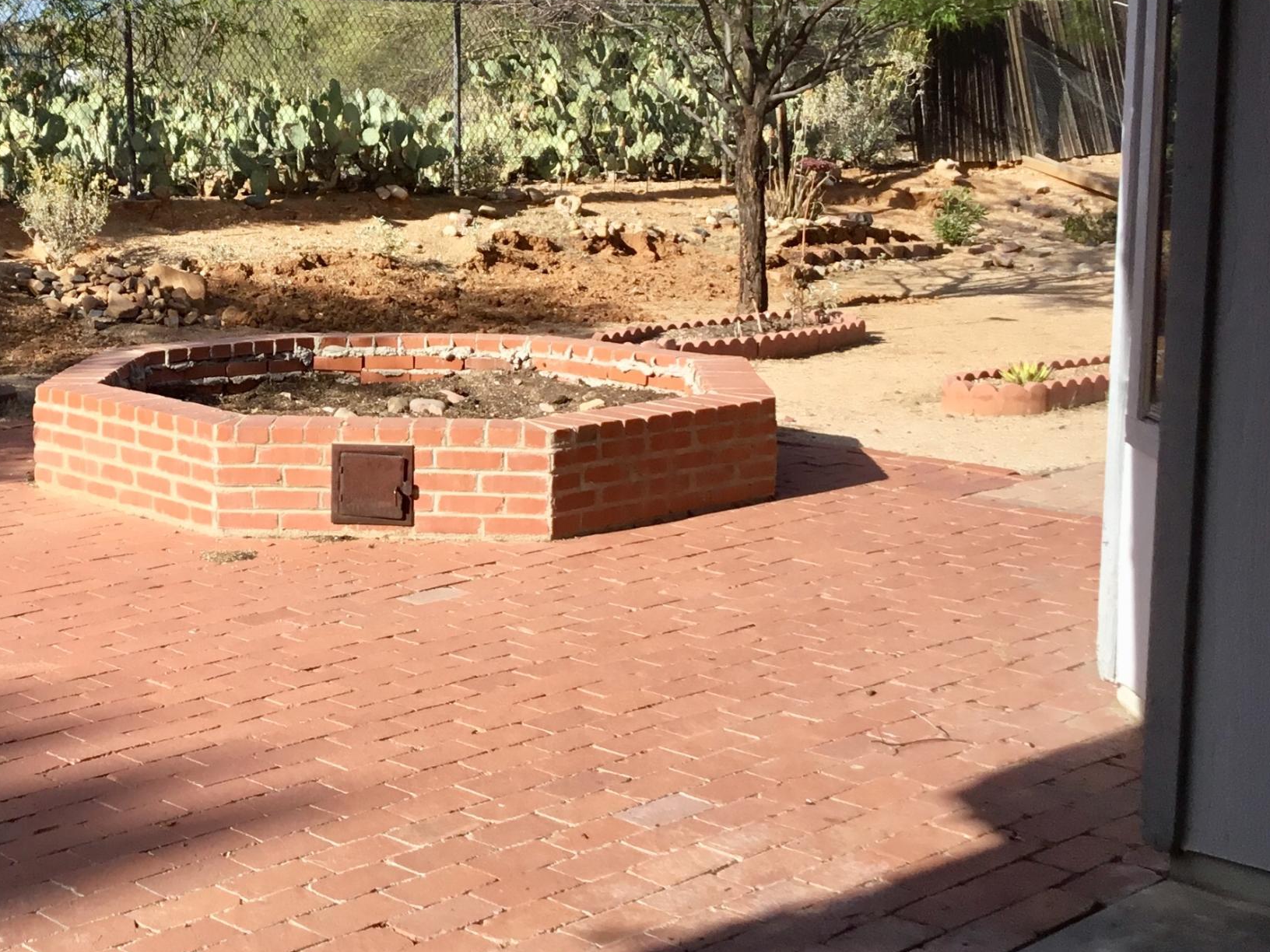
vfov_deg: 25.6
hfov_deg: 32.5
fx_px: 2091
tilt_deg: -7.0
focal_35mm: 57
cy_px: 341
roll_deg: +1.4
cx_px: 193
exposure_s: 1/905
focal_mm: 3.3
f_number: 2.4
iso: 25
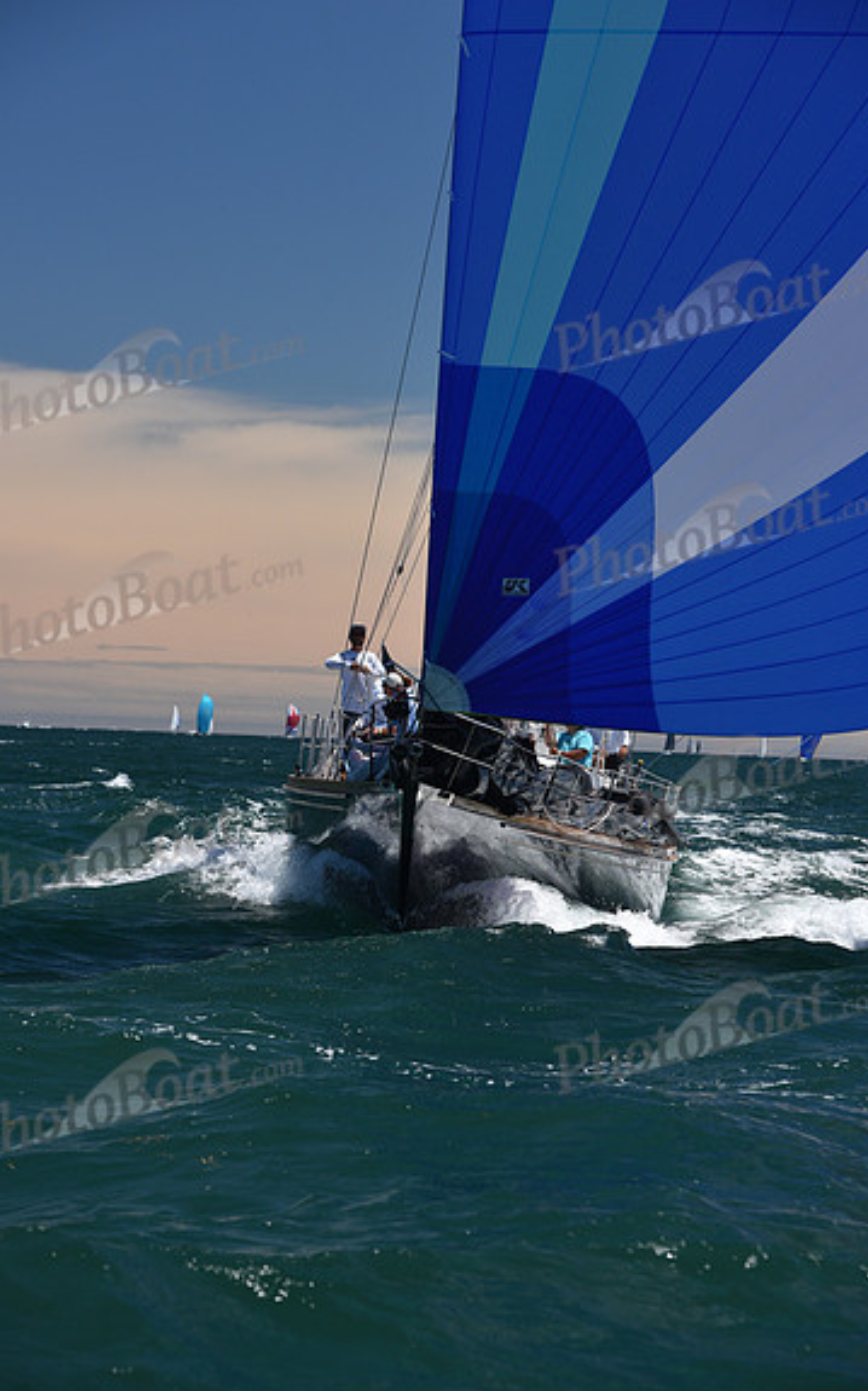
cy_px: 694
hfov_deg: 12.1
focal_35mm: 108
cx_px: 429
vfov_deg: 19.3
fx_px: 4091
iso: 250
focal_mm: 105
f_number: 6.3
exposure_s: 1/800
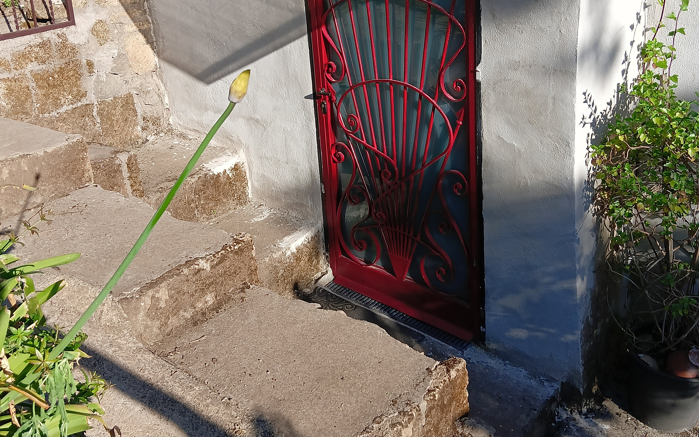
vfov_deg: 34.1
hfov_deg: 52.7
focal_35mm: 37
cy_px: 148
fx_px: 705
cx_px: 351
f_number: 1.8
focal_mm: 4.05
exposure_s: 1/531
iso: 64
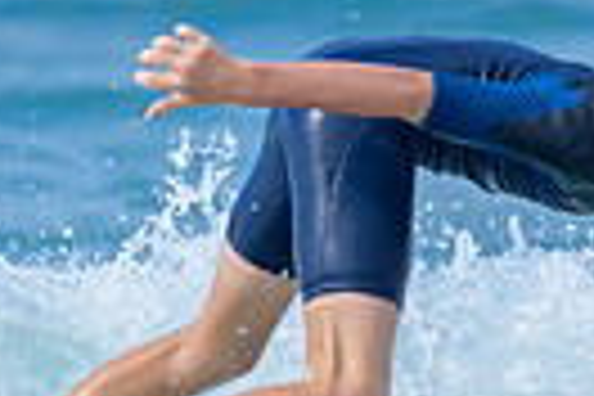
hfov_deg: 0.5
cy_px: 519
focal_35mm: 4248
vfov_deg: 0.3
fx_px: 70087
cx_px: 250
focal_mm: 800
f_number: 6.3
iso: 280
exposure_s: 1/2000
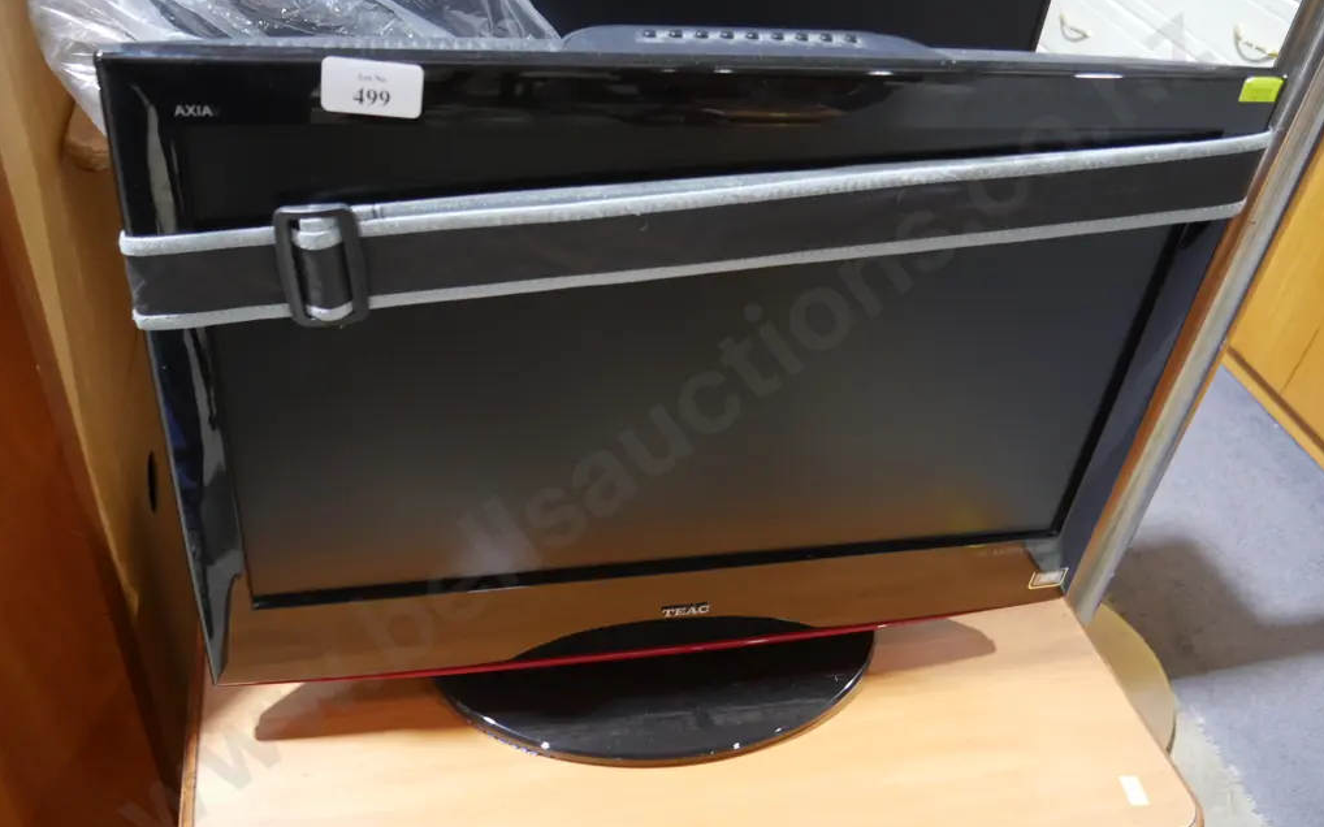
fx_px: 1155
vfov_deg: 39.4
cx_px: 665
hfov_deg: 59.7
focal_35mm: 32
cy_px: 434
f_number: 3.6
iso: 1250
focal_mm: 15
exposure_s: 1/60
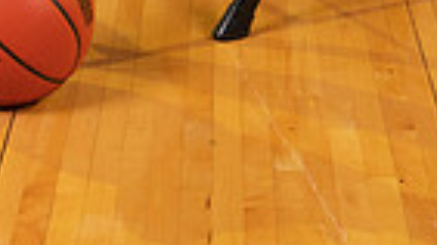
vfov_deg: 7.2
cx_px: 167
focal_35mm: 154
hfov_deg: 14.0
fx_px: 1783
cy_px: -403
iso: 320
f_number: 7.1
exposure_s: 1/320
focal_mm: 46
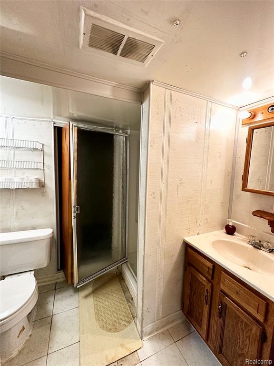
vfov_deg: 102.1
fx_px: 148
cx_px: 137
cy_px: 183
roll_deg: -2.3
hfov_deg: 85.7
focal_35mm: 14
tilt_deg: -5.0
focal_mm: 2.22
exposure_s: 1/120
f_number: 2.2
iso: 250
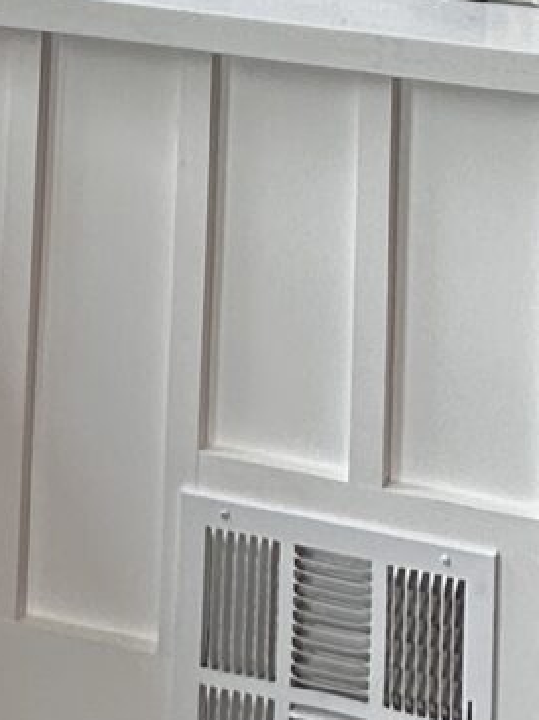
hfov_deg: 14.8
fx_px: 2037
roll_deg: -1.8
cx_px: 523
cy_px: -919
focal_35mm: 98
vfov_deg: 14.5
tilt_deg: +9.2
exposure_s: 1/150
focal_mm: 2.22
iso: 40
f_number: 2.2
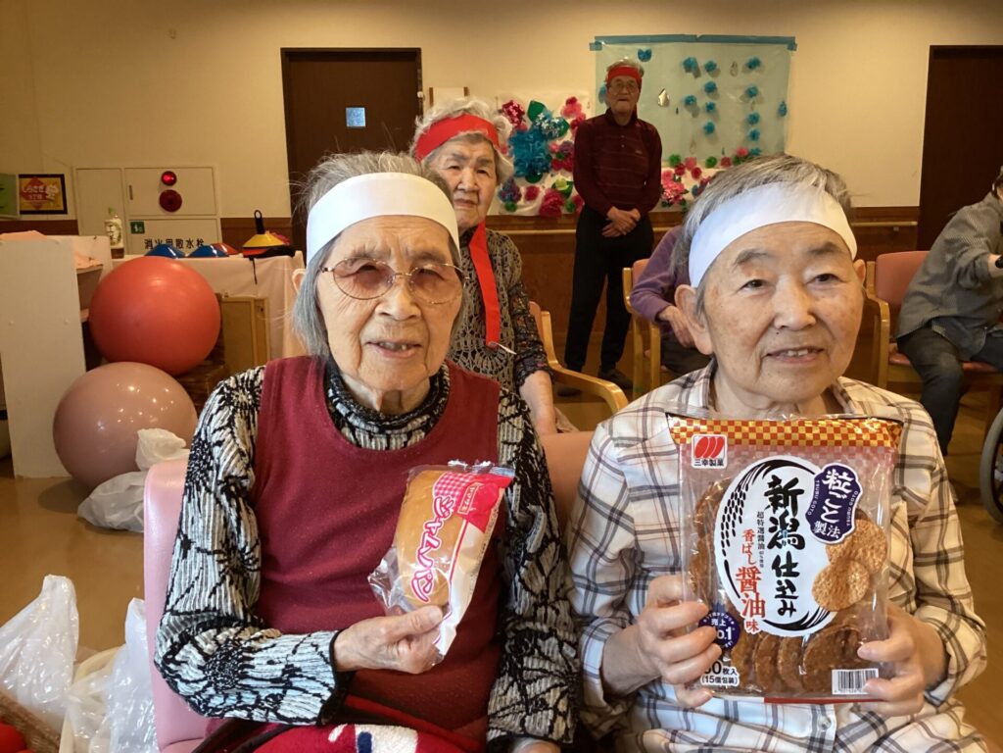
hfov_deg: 58.4
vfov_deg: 45.4
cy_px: 376
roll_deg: +1.8
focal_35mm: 31
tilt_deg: -11.3
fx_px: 898
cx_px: 502
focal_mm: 3.3
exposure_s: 1/50
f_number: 2.4
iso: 200
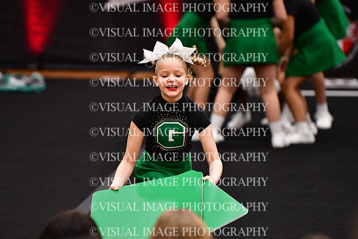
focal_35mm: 300
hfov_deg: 6.9
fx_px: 2984
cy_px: 120
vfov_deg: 4.6
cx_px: 179
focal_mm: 200
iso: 4000
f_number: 2.8
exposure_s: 1/800
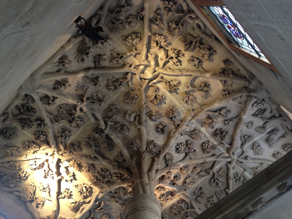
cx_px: 146
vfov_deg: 40.7
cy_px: 110
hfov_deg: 52.6
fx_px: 295
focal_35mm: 35
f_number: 2.4
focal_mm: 4.28
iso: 200
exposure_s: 1/20
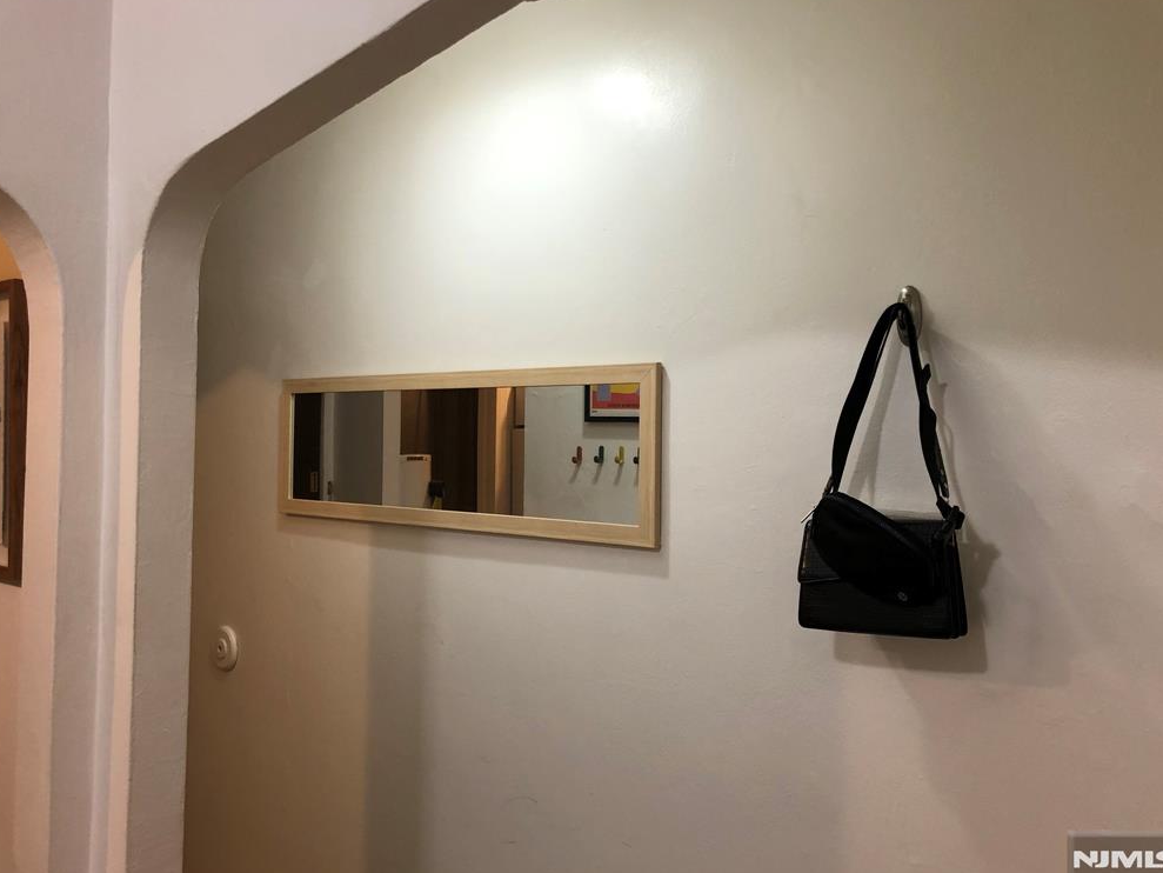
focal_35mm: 29
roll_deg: -1.0
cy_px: 435
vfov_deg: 48.2
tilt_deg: +0.5
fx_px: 974
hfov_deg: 61.7
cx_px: 584
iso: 40
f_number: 1.8
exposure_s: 1/17
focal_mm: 3.99
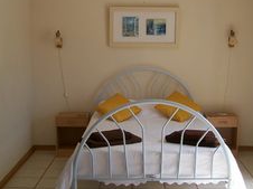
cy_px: 86
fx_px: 416
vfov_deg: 25.6
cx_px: 143
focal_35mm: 57
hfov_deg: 33.8
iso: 80
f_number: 2.8
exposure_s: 1/296
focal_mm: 5.8
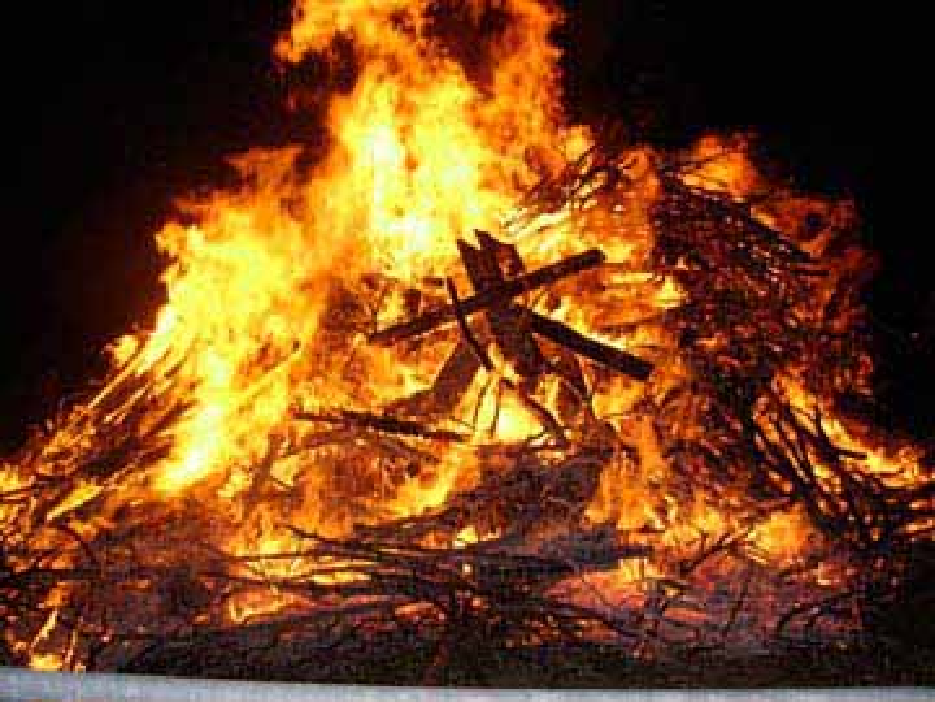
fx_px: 1026
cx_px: 468
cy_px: 351
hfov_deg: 49.0
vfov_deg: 37.7
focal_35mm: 38
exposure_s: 1/105
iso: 50
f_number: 2.9
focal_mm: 6.3
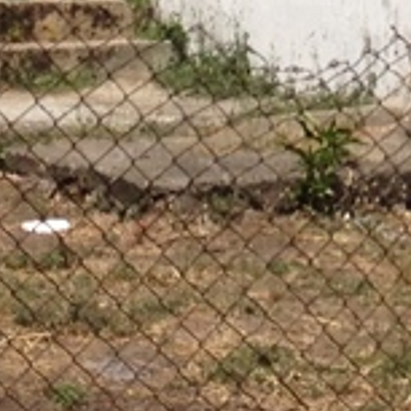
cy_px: -298
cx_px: 521
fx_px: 3251
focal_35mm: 242
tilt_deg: -0.3
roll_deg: +0.4
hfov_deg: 7.2
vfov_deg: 7.1
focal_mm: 4.28
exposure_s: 1/3460
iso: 50
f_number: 2.4
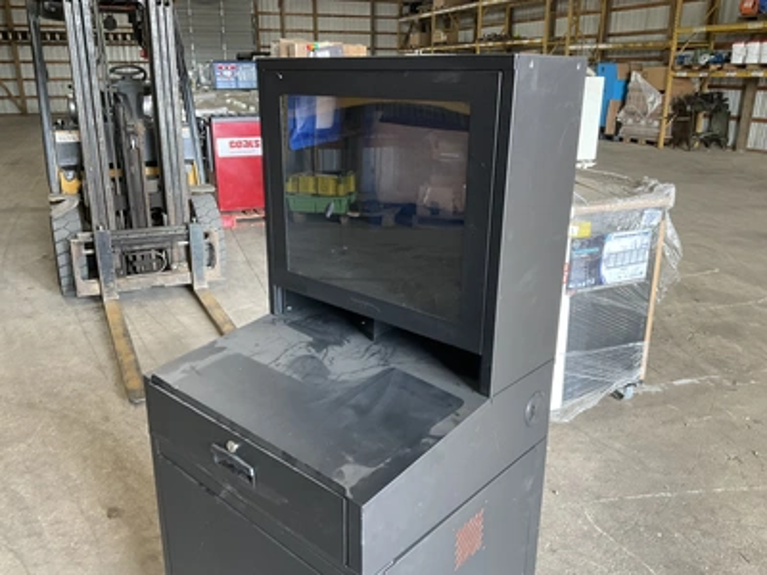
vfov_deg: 48.2
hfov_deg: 61.7
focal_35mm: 29
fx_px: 643
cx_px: 384
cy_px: 288
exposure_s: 1/60
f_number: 1.8
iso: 100
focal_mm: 3
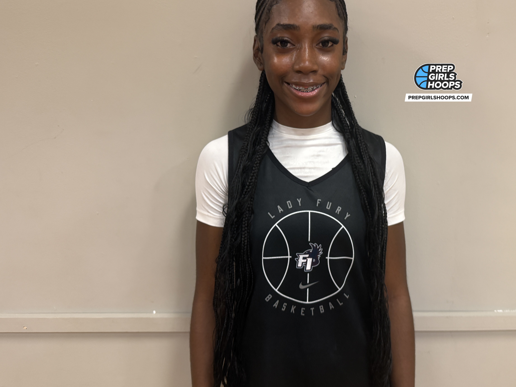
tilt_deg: -12.6
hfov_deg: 59.3
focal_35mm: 30
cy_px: 175
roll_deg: +0.4
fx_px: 447
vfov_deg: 46.7
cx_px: 317
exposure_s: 1/44
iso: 200
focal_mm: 6.76
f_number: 1.78
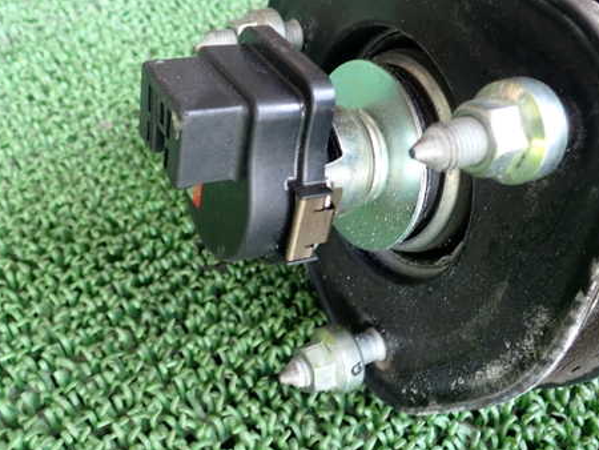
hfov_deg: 46.7
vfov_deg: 36.0
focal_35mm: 40
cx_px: 273
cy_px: 202
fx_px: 693
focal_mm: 5.4
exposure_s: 1/60
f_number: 2.3
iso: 200
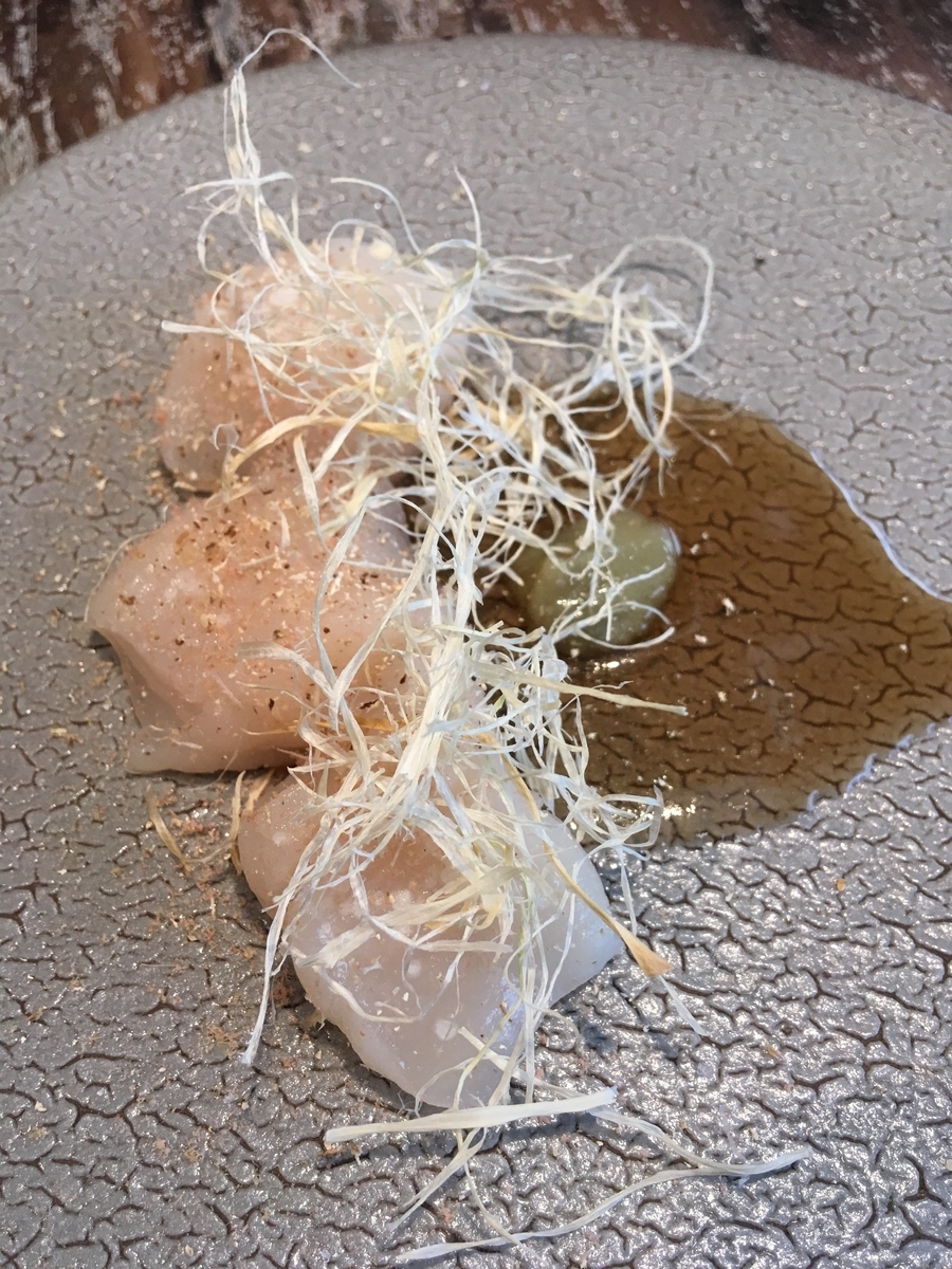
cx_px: 476
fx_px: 1063
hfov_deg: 48.2
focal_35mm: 29
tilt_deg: -62.3
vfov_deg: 61.7
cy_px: 634
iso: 40
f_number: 2.2
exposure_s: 1/30
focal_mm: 4.15
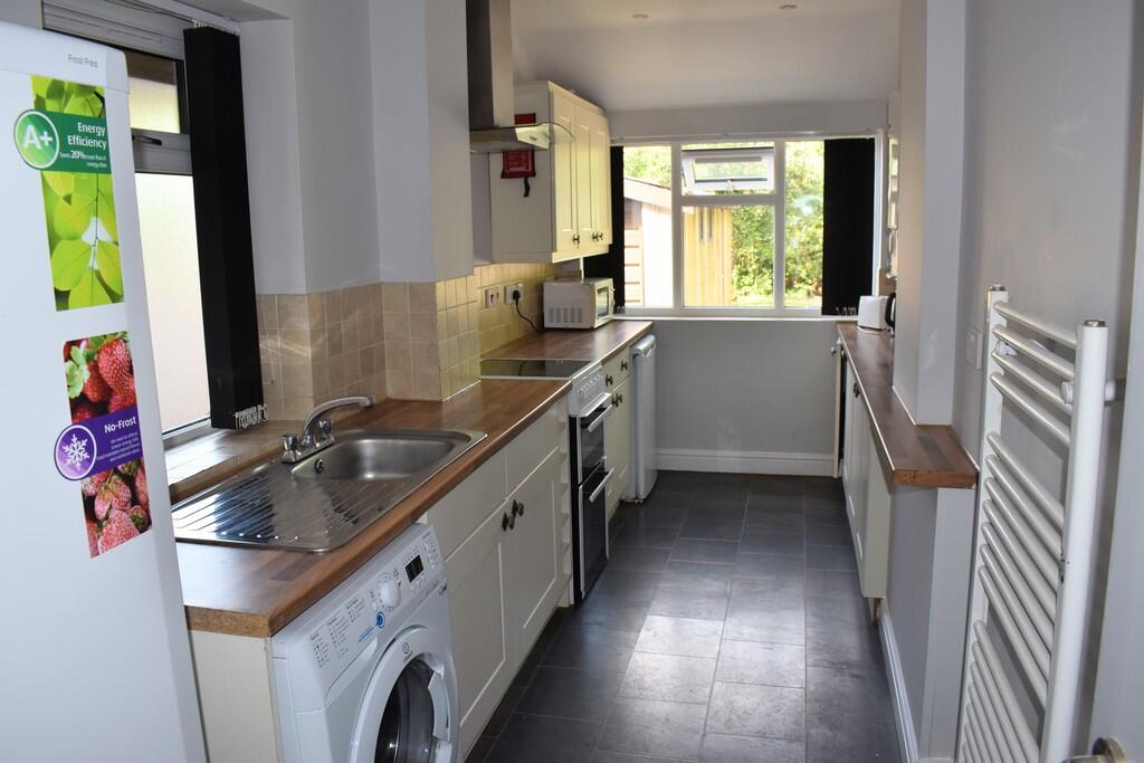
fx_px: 858
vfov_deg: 47.9
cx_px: 572
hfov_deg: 67.4
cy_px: 382
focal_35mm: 27
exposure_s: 1/125
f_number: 5.6
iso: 500
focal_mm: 18
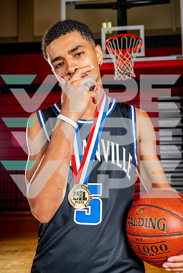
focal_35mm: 38
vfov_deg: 50.7
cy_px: 136
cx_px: 92
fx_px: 289
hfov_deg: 35.1
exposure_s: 1/125
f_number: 5.6
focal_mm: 38
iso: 100
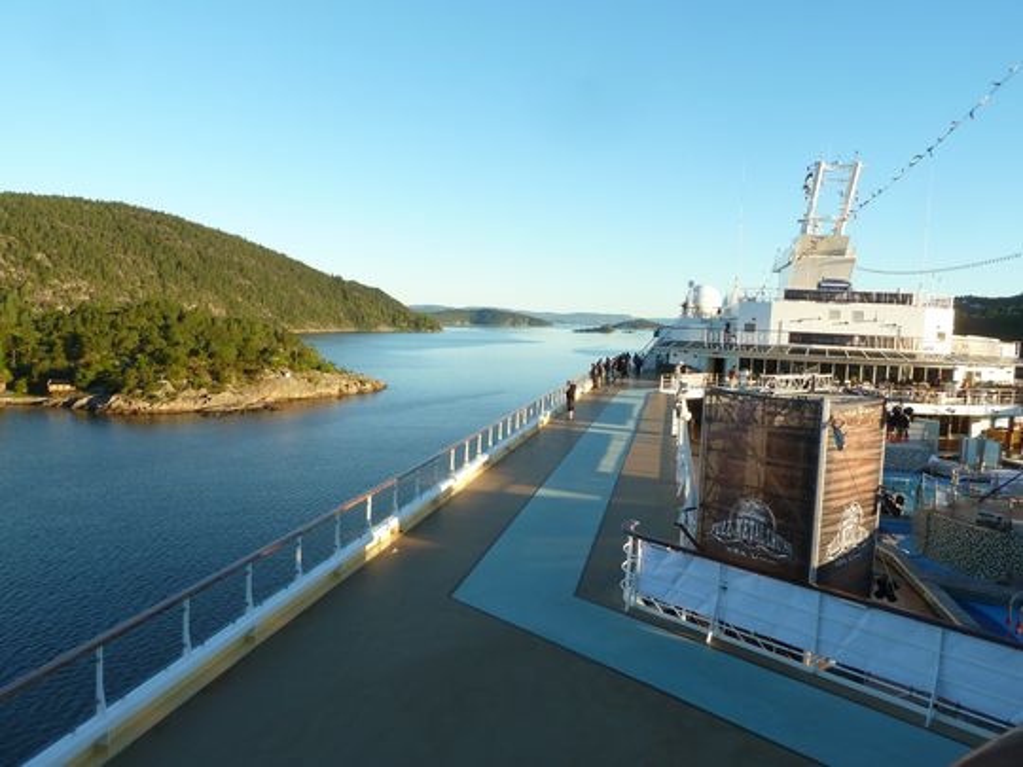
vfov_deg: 54.9
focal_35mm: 25
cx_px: 512
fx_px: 739
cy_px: 384
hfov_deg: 69.4
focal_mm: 4.1
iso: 80
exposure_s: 1/160
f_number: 4
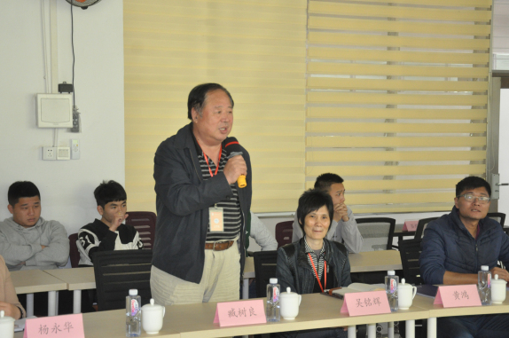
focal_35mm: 71
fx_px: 996
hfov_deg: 28.7
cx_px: 249
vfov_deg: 19.3
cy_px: 169
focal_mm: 45
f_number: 5.6
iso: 1600
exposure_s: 1/50
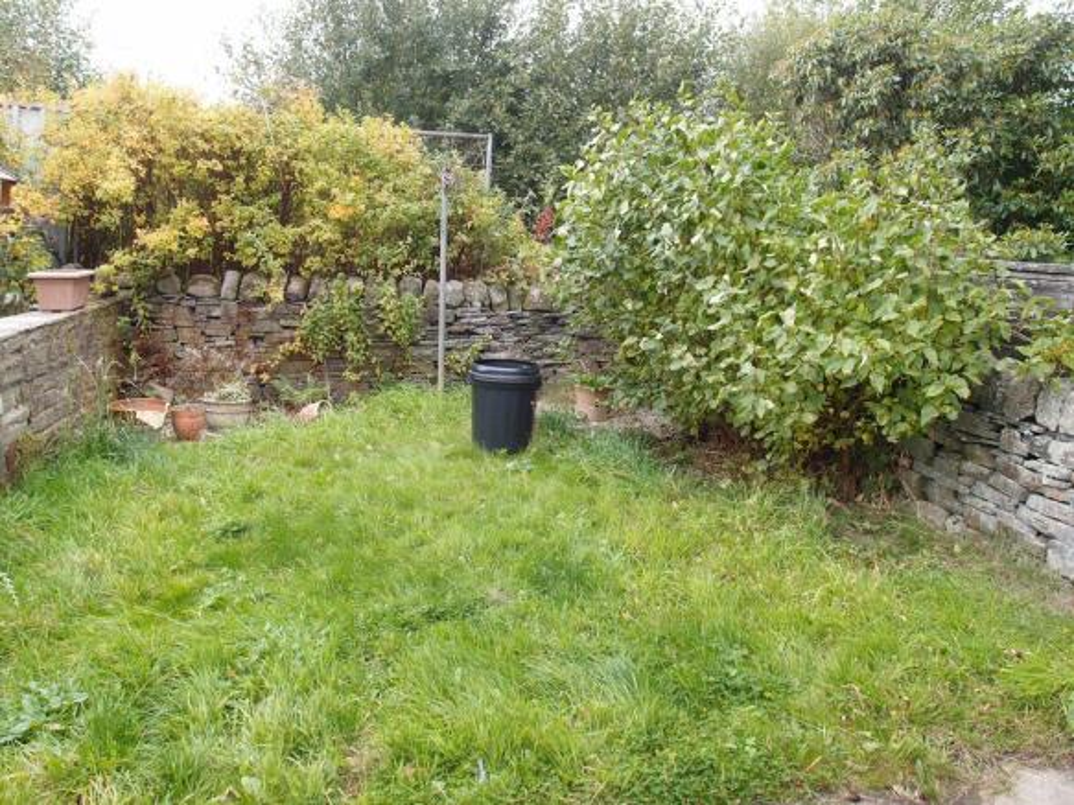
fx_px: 869
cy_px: 402
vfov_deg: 49.7
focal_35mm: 28
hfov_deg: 63.5
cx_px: 537
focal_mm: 6
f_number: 2.5
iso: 100
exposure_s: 1/125
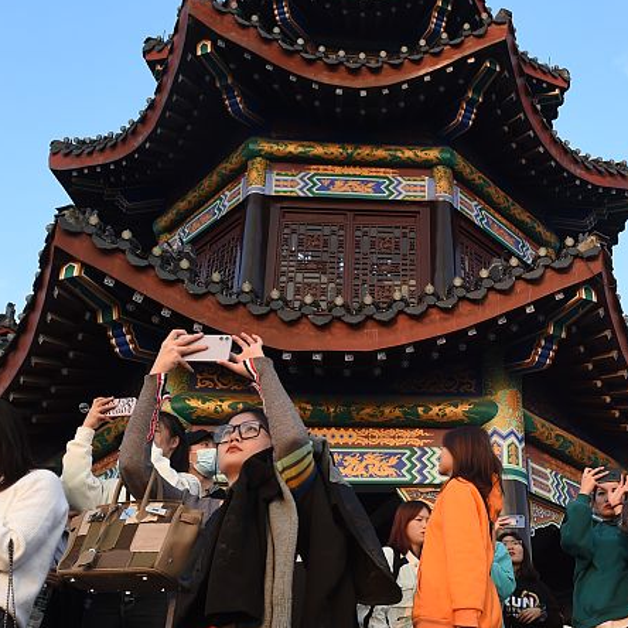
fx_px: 800
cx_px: 479
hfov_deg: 41.4
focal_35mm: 39
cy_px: 458
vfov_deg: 41.8
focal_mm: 17
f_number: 7.1
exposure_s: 1/200
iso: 400
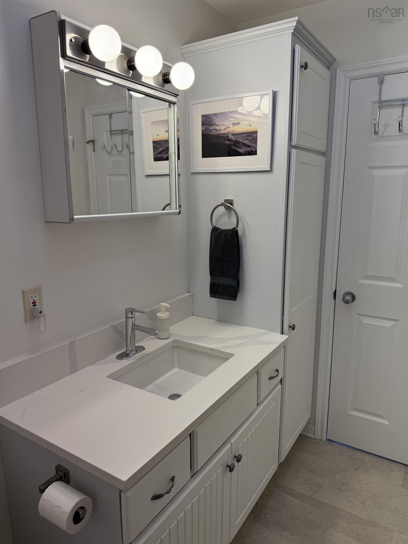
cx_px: 204
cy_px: 272
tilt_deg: -11.1
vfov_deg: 71.6
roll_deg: +0.7
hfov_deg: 56.8
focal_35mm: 24
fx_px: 377
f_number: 1.78
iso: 100
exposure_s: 1/407
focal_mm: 6.76
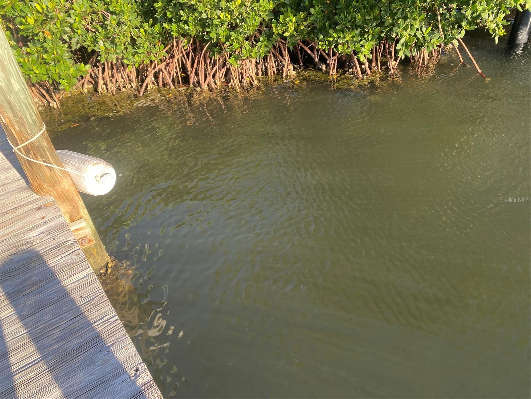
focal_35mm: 26
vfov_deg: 53.1
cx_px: 266
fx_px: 399
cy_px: 200
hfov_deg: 67.3
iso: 32
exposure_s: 1/370
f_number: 1.8
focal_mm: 4.25
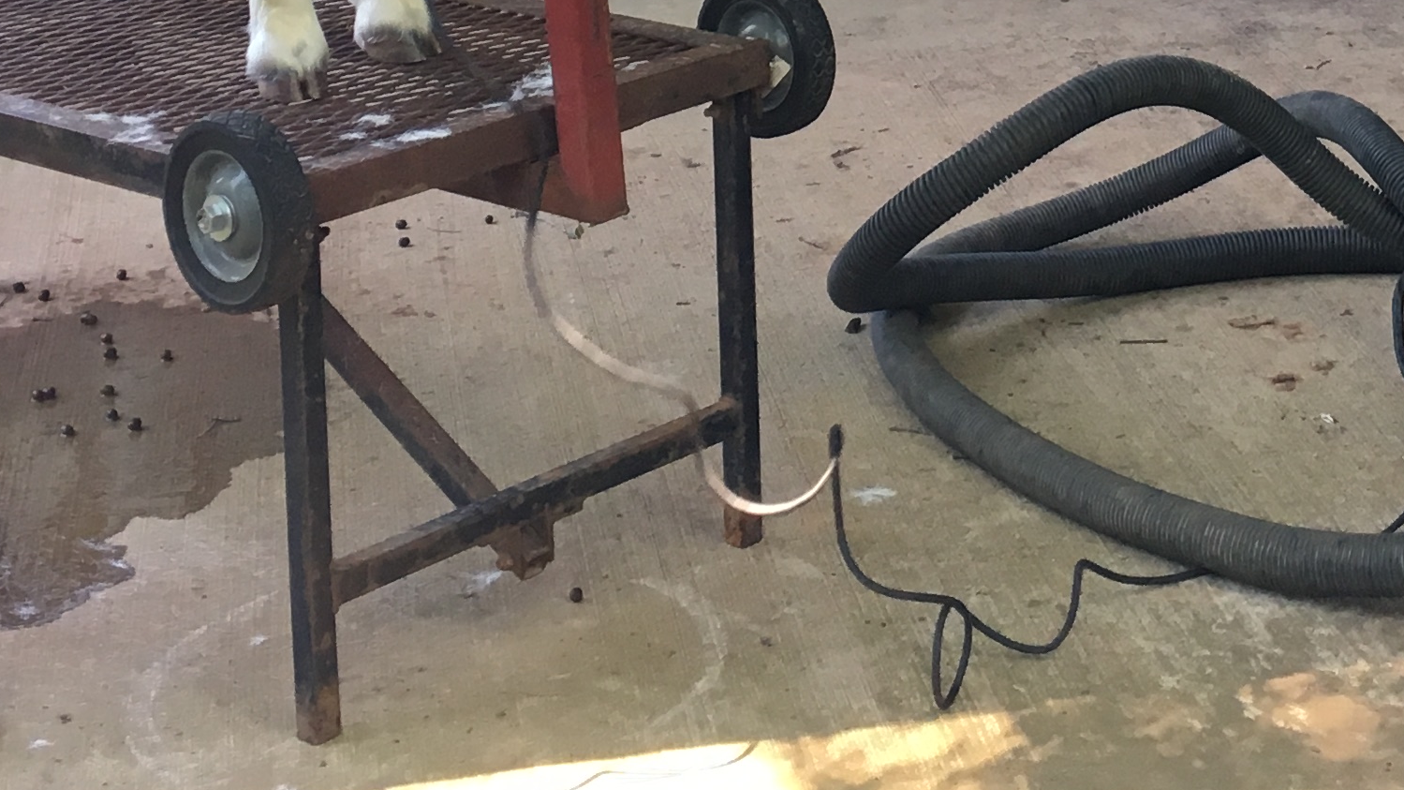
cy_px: -530
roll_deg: +3.3
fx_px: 3164
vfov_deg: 13.1
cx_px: 1042
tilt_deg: -2.5
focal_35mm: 85
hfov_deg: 24.8
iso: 25
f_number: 2.2
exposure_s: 1/30
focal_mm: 4.15
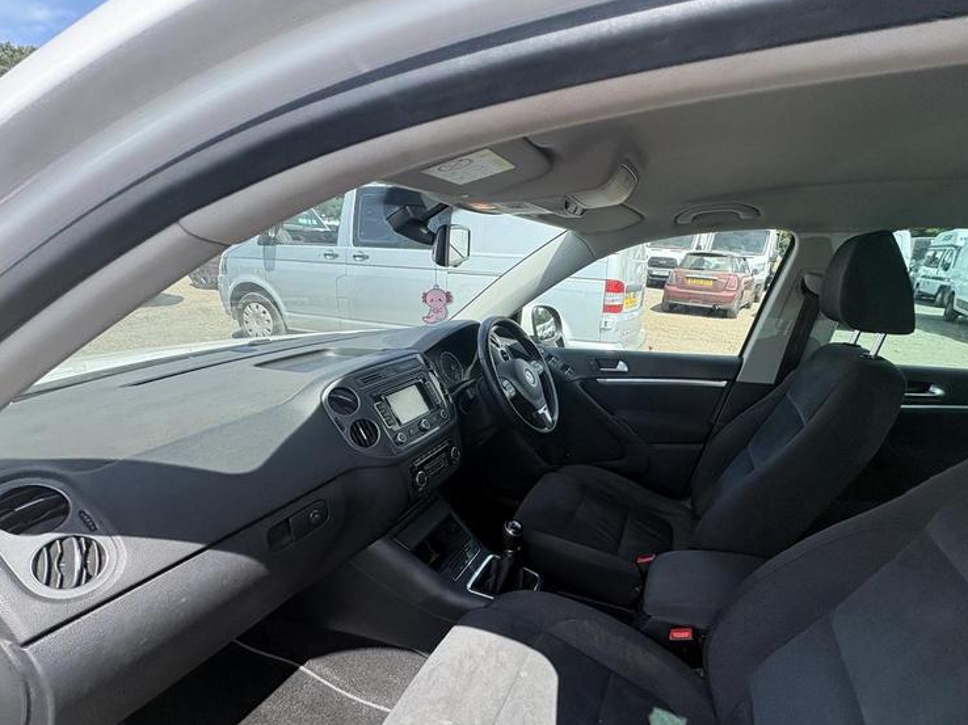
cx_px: 544
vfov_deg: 74.1
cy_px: 425
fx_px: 475
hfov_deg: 90.6
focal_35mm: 17
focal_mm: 2.22
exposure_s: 1/646
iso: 64
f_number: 2.2
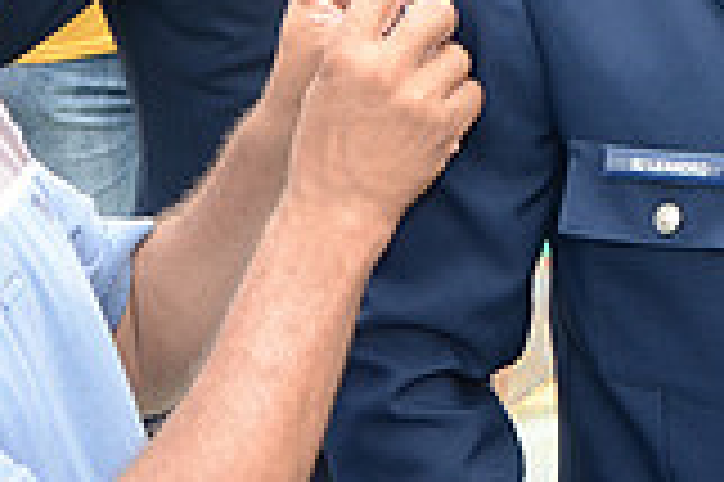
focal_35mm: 92
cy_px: -117
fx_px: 1844
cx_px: 890
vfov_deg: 14.3
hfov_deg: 20.6
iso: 320
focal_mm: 17
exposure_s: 1/250
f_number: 6.3
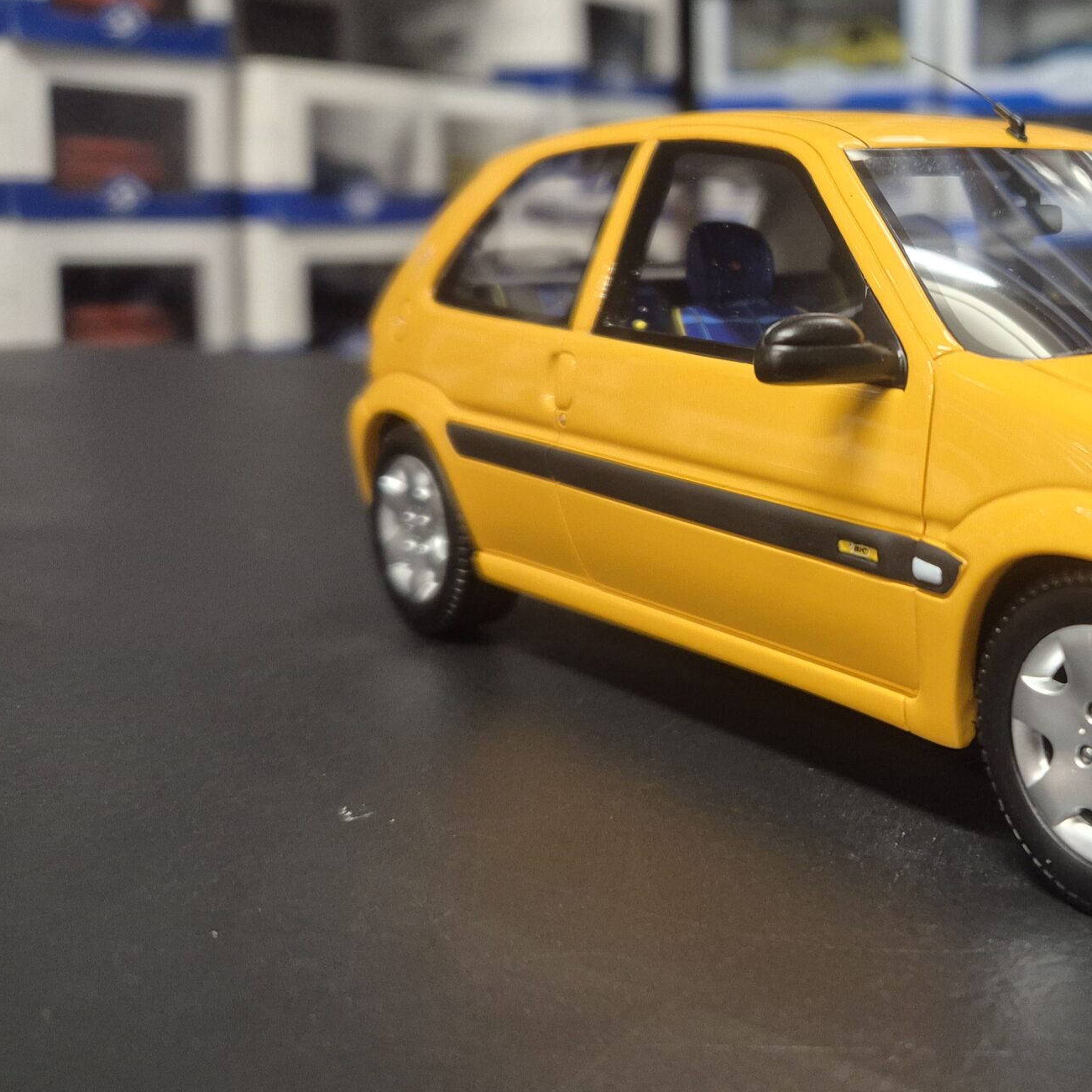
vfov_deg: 41.4
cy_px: 374
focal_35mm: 40
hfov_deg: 38.2
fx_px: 1428
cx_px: 1037
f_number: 1.8
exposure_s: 1/100
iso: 640
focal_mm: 5.4
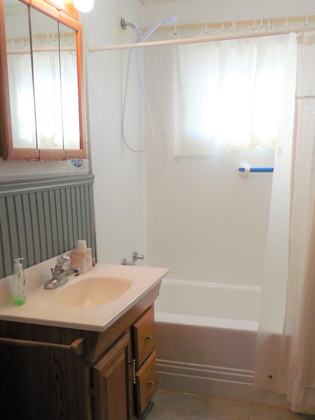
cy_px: 244
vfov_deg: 53.7
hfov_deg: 41.7
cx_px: 179
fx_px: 412
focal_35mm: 34
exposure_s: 1/40
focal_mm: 4.5
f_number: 3.3
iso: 125
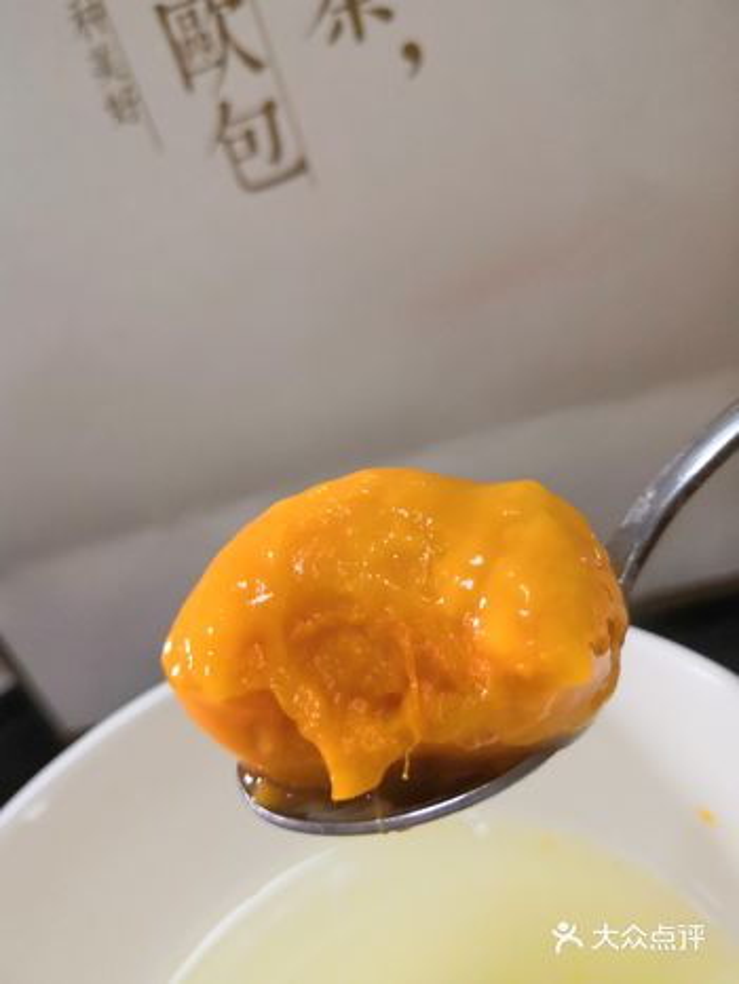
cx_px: 370
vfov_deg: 65.3
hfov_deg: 51.4
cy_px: 492
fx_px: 768
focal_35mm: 27
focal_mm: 3.95
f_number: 1.8
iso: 400
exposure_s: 1/50
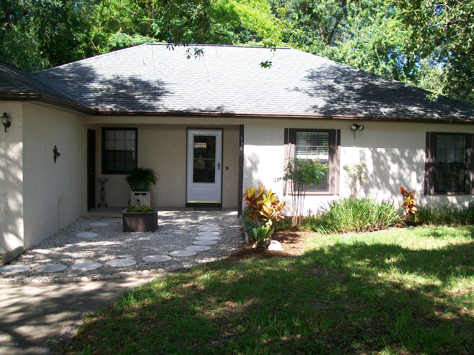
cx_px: 237
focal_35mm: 36
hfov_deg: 51.4
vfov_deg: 39.7
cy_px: 178
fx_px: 493
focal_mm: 6
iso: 64
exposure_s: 1/200
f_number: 2.7
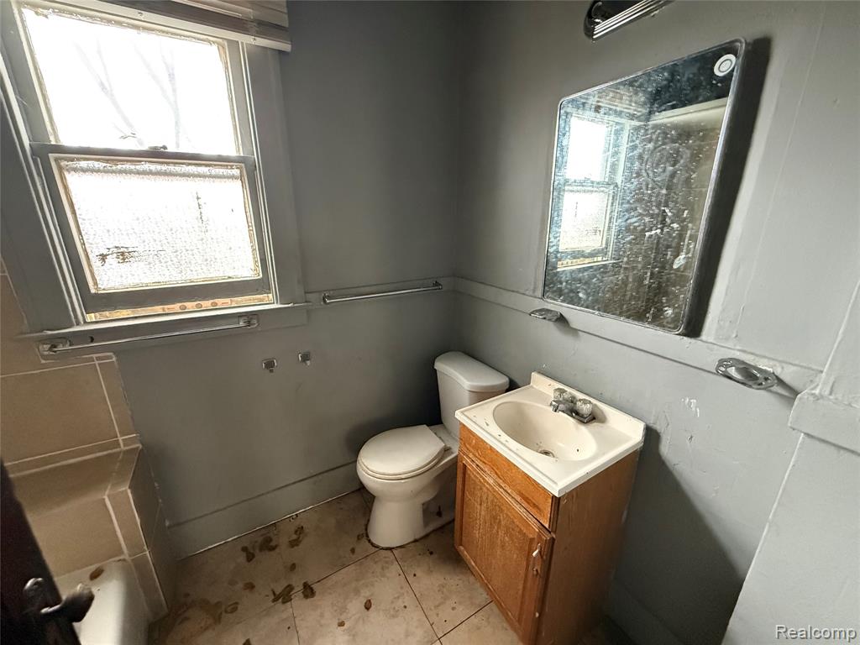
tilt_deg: -16.1
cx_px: 430
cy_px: 322
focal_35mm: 14
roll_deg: +0.9
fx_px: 348
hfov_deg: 102.1
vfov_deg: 85.7
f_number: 2.2
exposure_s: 1/60
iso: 1000
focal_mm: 2.22
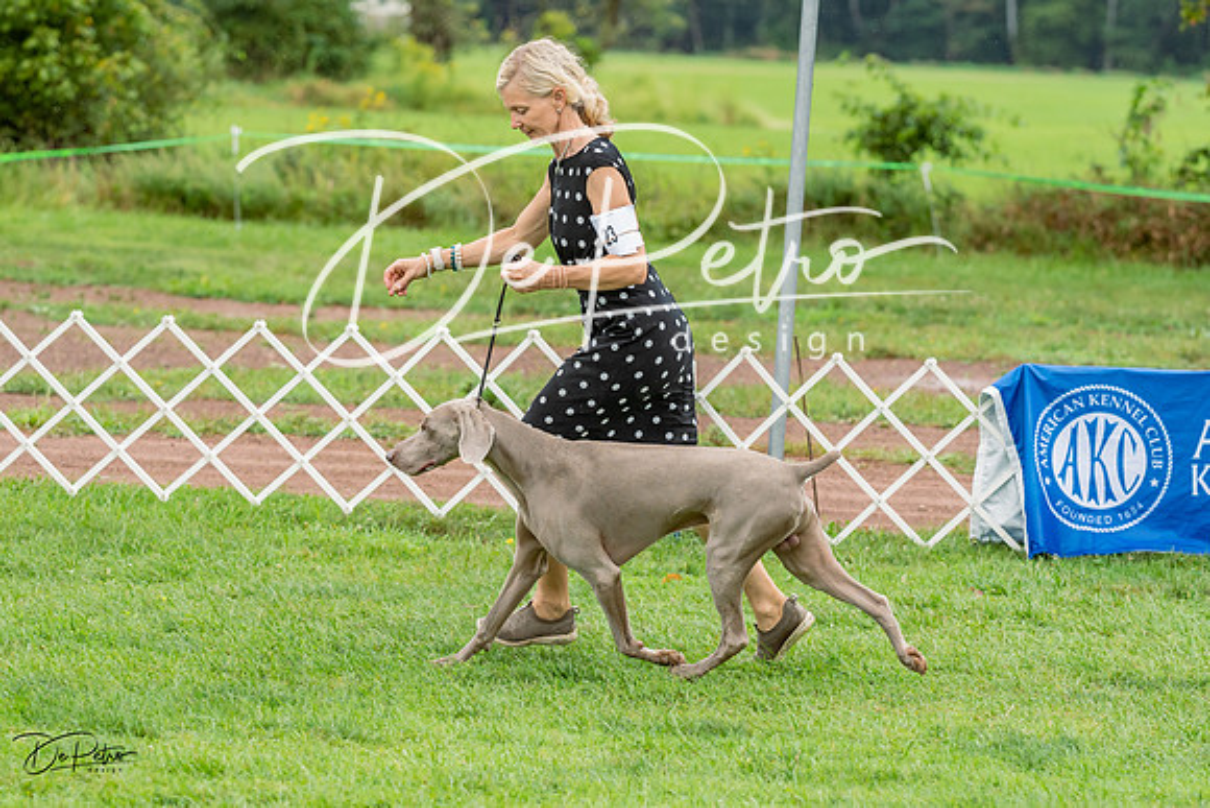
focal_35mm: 180
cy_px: 404
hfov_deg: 11.4
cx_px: 605
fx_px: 6051
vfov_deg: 7.6
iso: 640
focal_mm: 120
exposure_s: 1/1250
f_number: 4
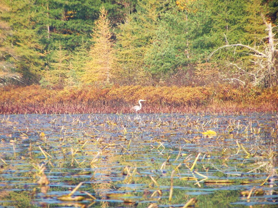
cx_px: 139
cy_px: 104
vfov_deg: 3.9
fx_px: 3052
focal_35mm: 380
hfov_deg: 5.2
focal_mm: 63
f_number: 3.7
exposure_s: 1/400
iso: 100
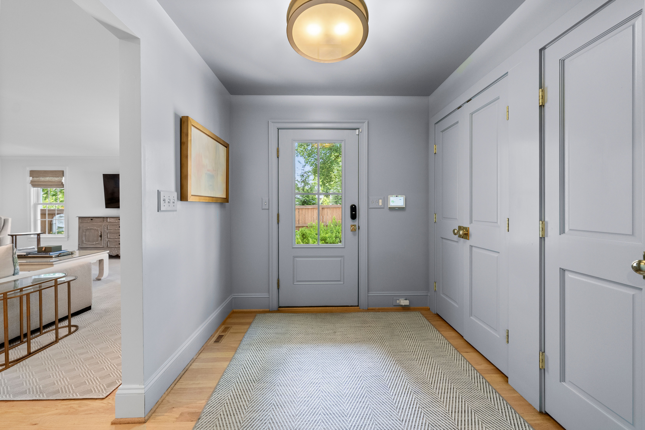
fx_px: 215
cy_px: 215
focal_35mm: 12
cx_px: 322
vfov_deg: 90.0
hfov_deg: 112.6
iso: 1250
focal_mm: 12
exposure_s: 1/25
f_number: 5
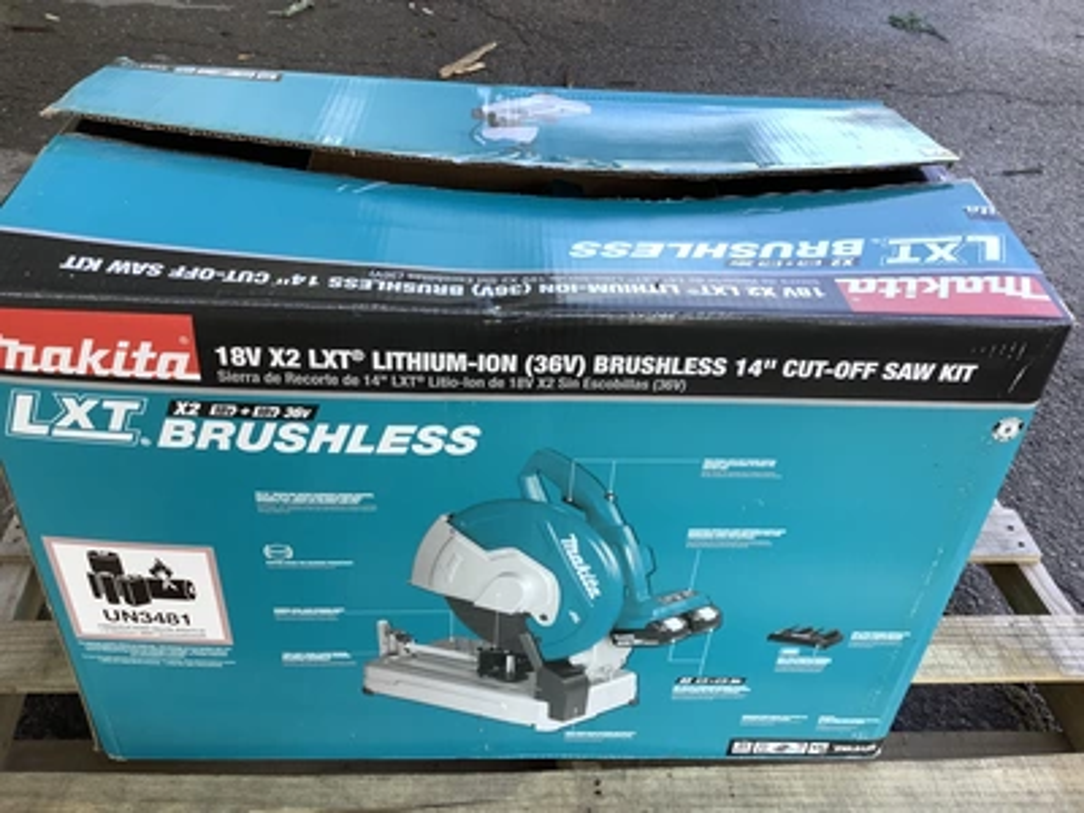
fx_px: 971
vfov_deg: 45.4
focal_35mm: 31
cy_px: 406
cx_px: 542
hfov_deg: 58.4
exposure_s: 1/120
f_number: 2.4
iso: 25
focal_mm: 3.3
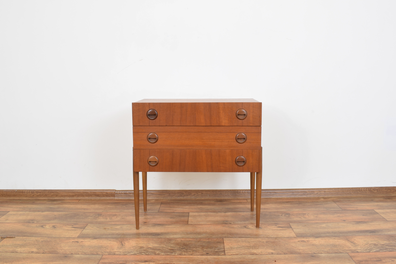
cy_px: 132
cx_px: 198
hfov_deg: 57.2
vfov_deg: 40.0
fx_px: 363
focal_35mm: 33
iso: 100
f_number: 25
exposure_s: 4
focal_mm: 22
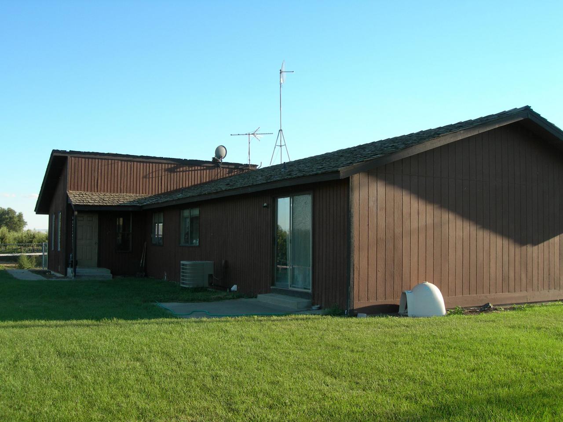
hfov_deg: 49.0
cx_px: 282
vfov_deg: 37.7
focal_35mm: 38
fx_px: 618
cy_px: 211
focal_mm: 7.8
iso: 50
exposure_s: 1/192
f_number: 4.8
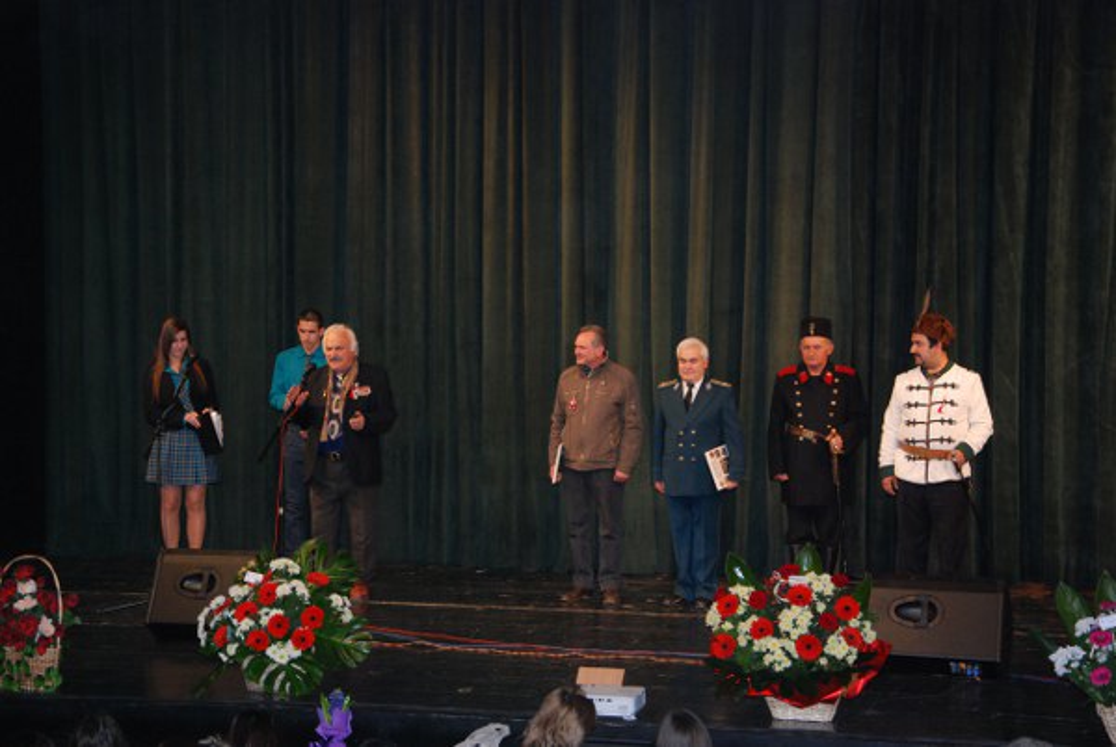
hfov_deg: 26.0
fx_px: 2422
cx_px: 558
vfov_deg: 17.6
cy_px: 374
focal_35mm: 78
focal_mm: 52
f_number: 7.1
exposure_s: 1/60
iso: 800
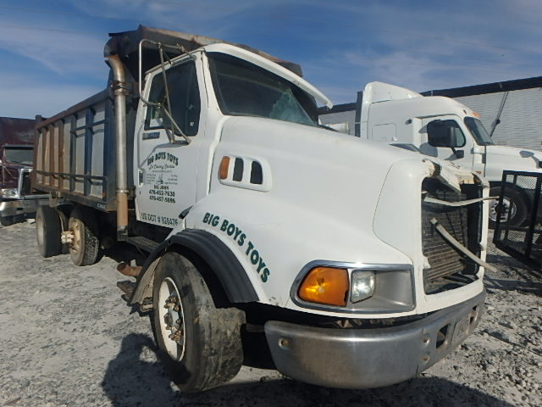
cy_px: 204
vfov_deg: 63.4
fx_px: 329
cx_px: 271
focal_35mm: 21
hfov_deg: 79.0
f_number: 6
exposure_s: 1/1000
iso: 125
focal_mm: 3.7
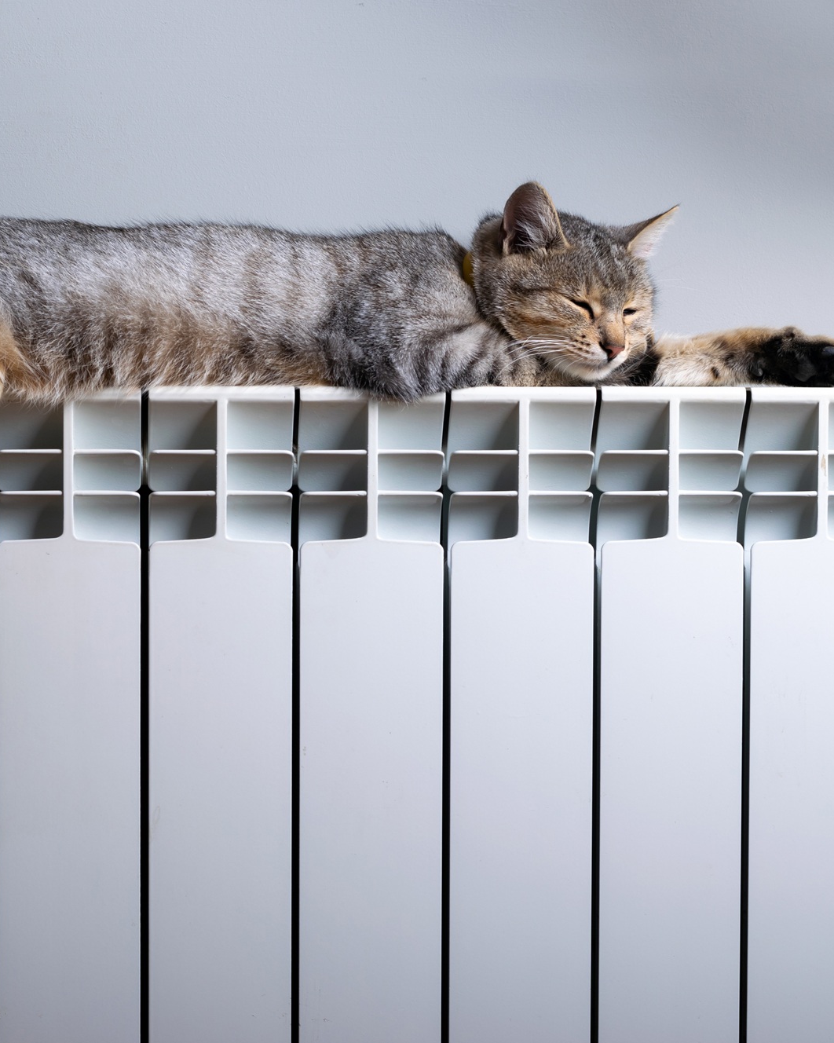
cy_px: 523
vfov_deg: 18.1
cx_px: 216
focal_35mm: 106
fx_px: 3271
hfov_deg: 14.5
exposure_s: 1/160
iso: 100
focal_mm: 50
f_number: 6.3
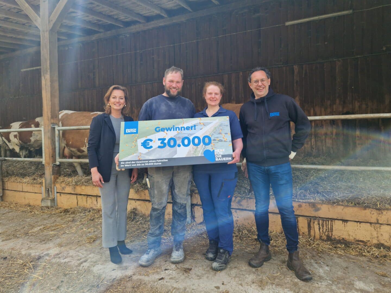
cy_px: 146
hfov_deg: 73.9
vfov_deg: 58.9
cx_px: 196
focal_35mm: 23
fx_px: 260
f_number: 1.8
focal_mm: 5.4
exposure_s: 1/329
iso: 50
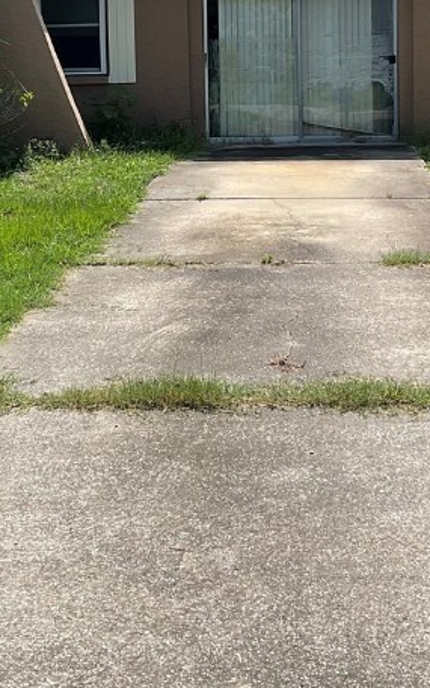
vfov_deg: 29.3
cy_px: 169
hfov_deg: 18.9
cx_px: 184
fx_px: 1294
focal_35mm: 69
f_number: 1.8
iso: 16
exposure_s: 1/1730
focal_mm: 3
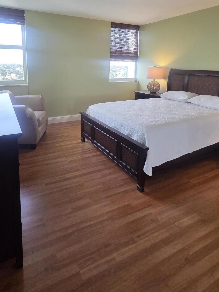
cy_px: 96
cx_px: 92
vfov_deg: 76.3
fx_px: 177
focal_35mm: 21
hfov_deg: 63.1
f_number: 2.2
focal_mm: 2.2
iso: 250
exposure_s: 1/120
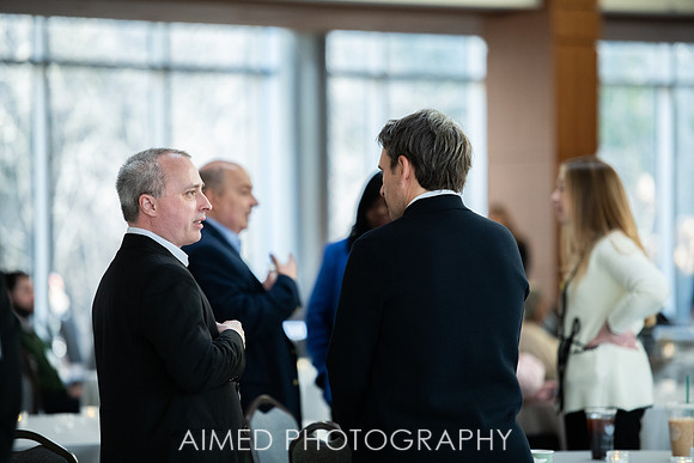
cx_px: 347
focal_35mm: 175
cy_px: 232
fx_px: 3374
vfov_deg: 7.9
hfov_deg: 11.7
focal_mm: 175
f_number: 2.8
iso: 2000
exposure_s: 1/200
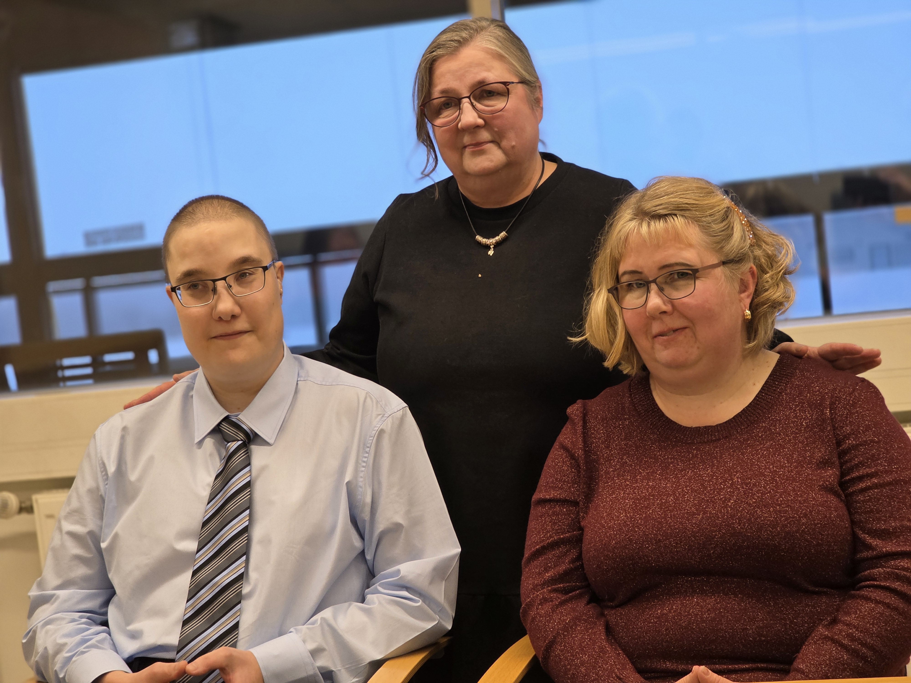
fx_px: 1816
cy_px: 342
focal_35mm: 69
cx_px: 456
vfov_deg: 21.3
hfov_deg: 28.2
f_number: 2.4
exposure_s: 1/100
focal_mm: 7.9
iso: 160
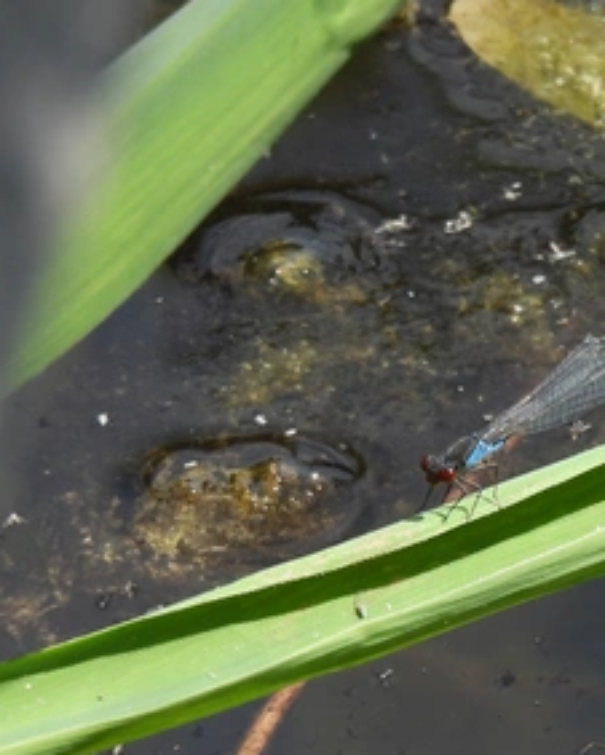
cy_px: 386
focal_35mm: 1881
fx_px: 42055
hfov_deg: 0.8
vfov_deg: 1.0
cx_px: 498
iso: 100
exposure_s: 1/320
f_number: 5.6
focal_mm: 152
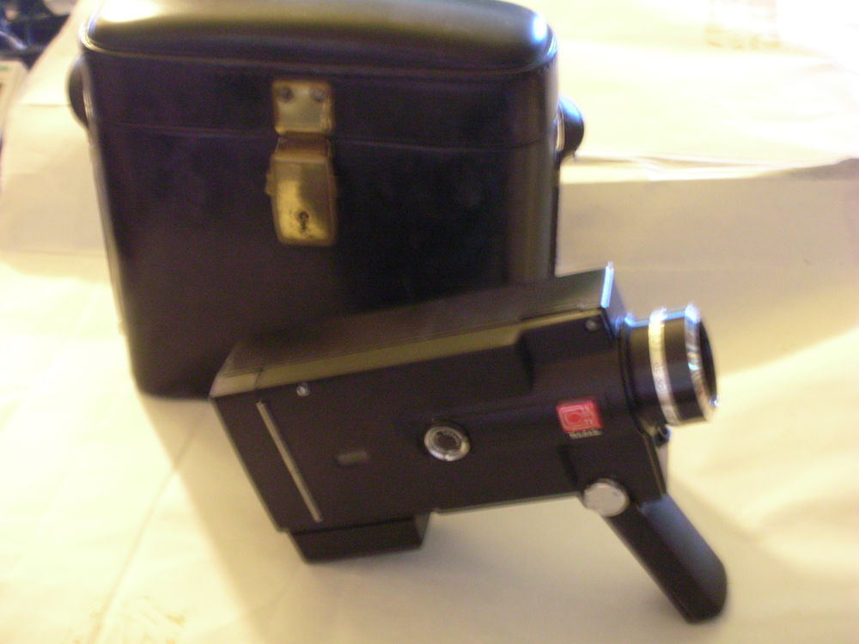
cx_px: 430
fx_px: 1514
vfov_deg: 24.0
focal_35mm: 61
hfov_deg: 31.7
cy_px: 322
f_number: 4
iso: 200
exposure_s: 1.08
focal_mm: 10.1
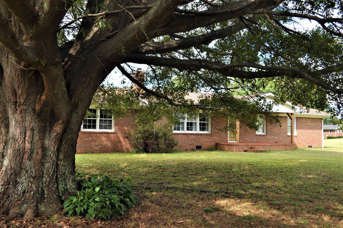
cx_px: 172
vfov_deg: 36.8
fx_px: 343
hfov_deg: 53.2
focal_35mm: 36
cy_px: 114
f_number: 7.1
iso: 200
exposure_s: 1/200
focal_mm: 24
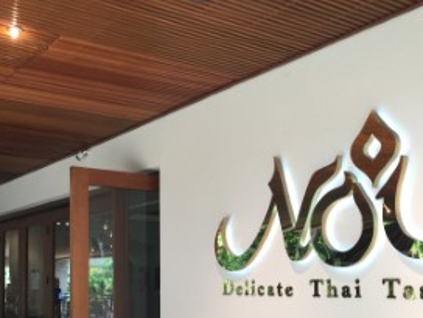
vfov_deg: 29.5
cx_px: 177
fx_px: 587
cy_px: 260
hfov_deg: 39.5
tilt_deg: +1.4
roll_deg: -0.5
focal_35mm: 48
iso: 40
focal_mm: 4.15
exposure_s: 1/120
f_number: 2.2
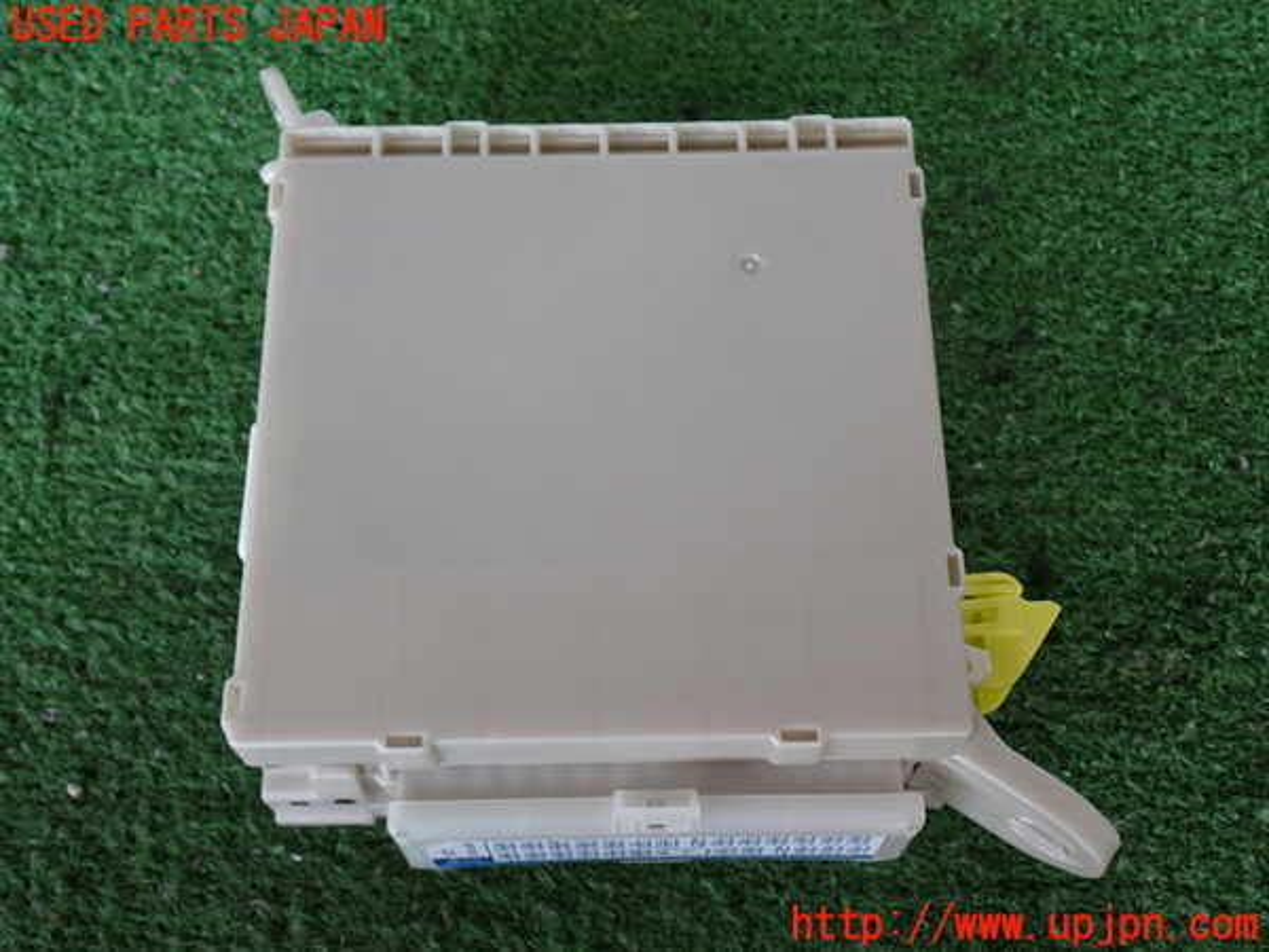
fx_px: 1613
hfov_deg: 42.9
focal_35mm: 44
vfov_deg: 32.9
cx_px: 634
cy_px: 476
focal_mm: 7.84
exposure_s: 1/60
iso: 200
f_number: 2.9
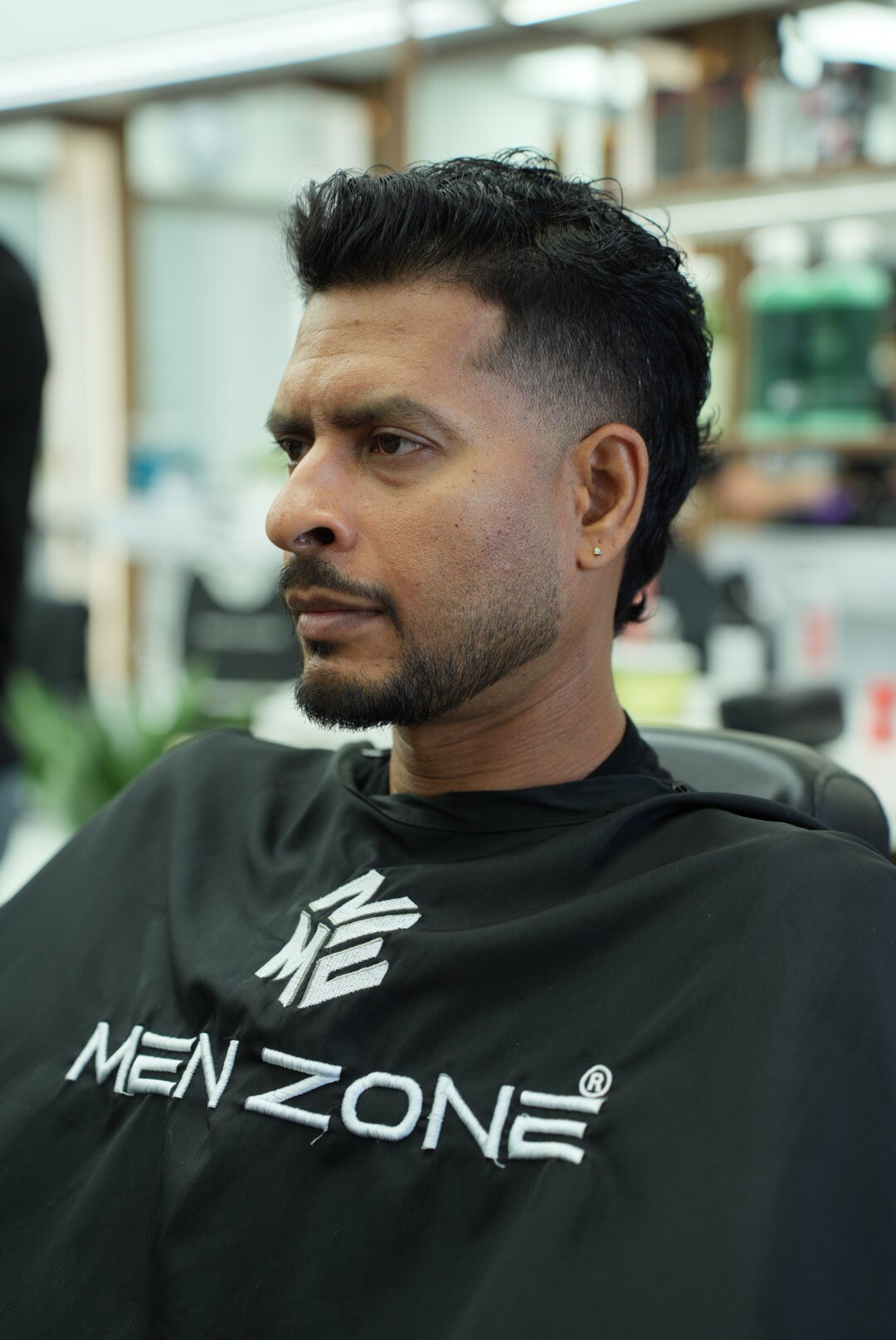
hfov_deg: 22.3
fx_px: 2273
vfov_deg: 32.9
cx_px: 448
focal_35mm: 61
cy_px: 670
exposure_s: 1/125
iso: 160
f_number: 2.8
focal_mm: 61
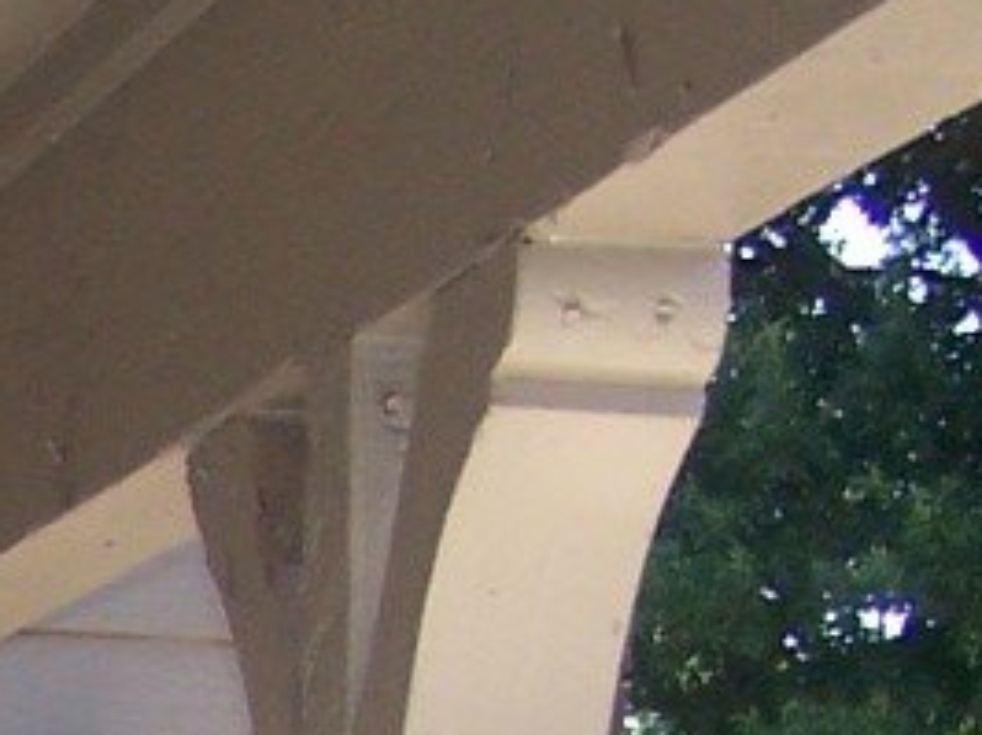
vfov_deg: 6.3
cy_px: 1961
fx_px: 6292
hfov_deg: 8.6
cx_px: -805
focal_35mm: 222
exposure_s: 1/200
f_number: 2.8
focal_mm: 6.3
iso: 80
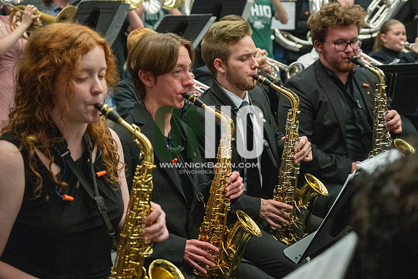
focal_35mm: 63
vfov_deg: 21.6
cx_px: 209
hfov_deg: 31.9
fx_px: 732
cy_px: 140
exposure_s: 1/500
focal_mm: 63
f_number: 4
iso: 10000
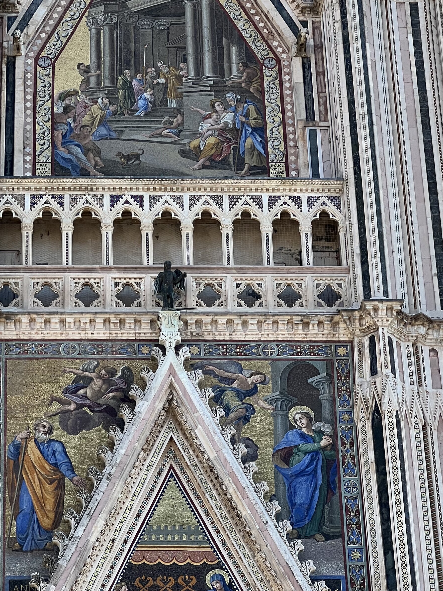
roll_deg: +1.7
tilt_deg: +33.3
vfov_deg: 15.2
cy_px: 240
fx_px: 2218
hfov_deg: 11.4
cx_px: 156
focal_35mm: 130
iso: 32
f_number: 2.8
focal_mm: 9
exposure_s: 1/320
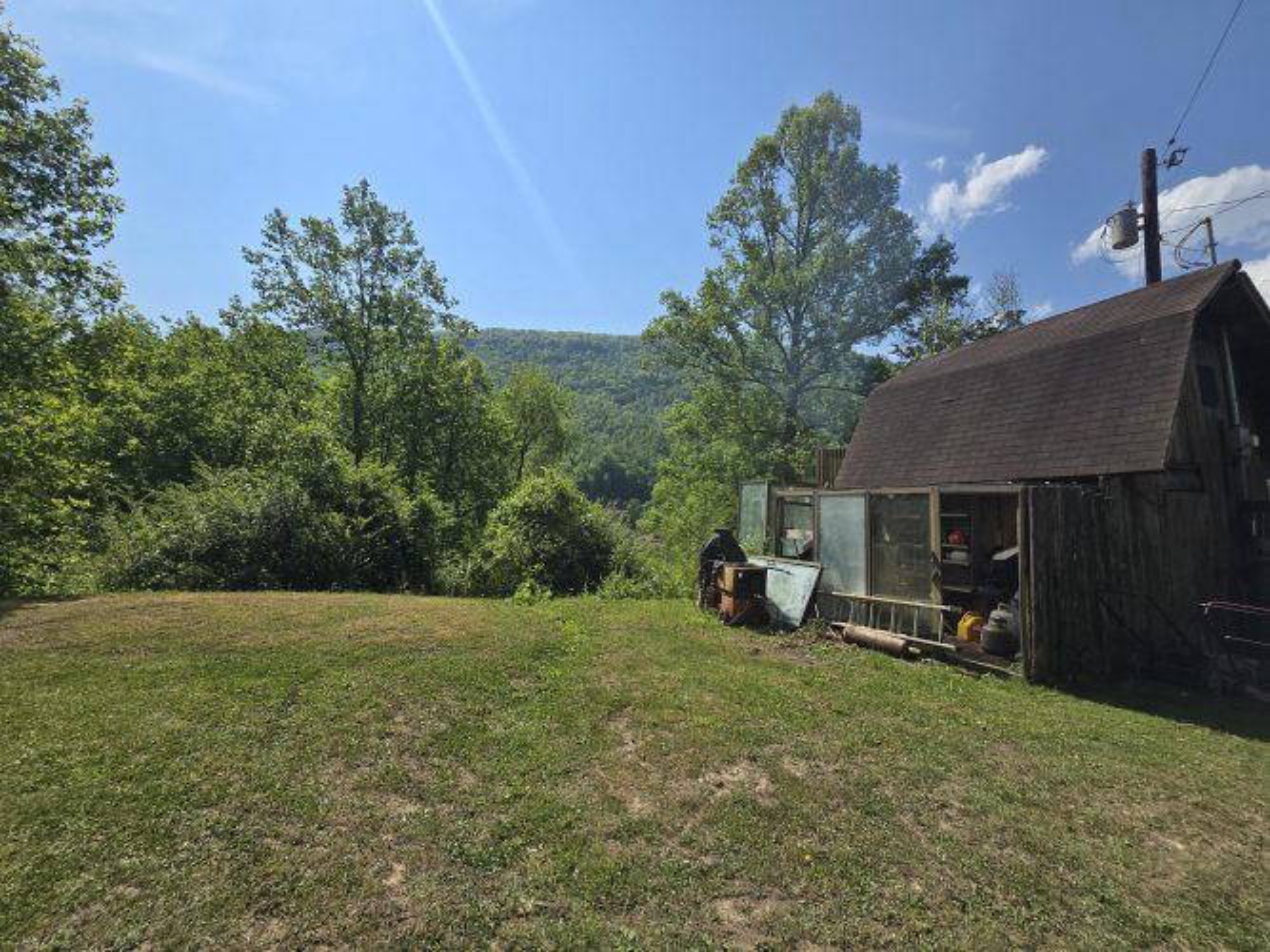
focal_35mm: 13
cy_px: 476
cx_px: 635
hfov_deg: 106.2
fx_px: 477
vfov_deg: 89.9
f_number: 2.2
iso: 50
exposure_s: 1/3042
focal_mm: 2.2
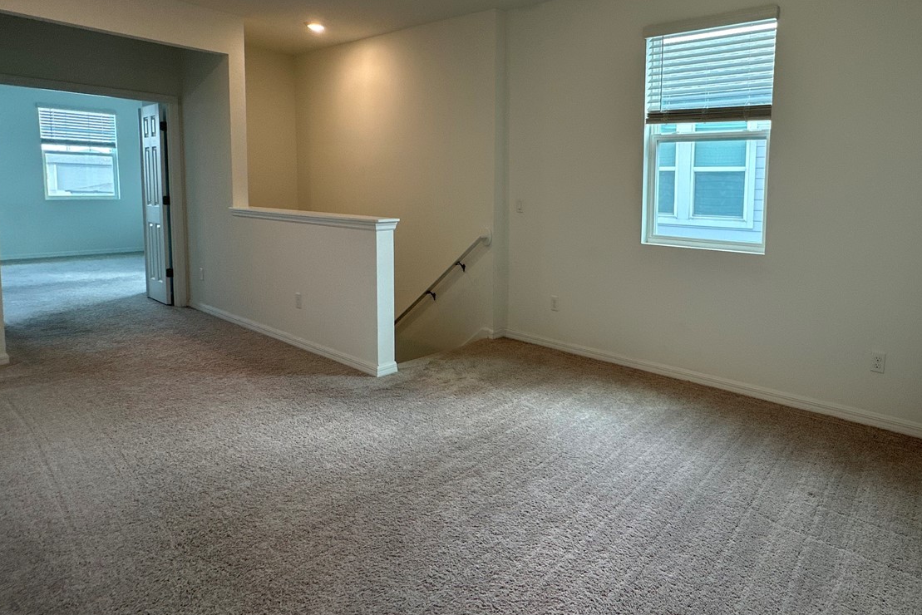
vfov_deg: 58.8
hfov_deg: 78.6
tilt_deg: -4.6
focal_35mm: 21
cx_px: 612
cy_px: 232
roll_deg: -1.1
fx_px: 538
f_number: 2.2
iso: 80
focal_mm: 2.22
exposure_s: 1/120
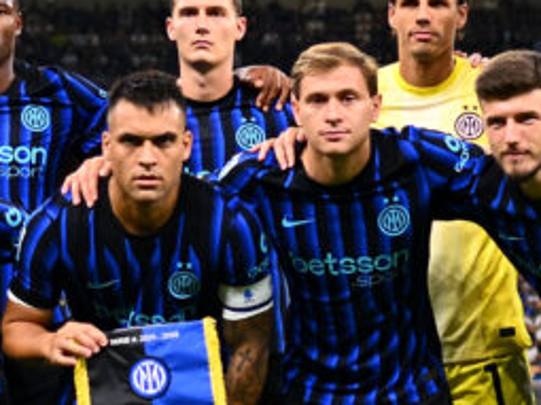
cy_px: 256
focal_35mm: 135
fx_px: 2109
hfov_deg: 14.5
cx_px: 91
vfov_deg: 11.0
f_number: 1.8
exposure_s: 1/640
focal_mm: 35
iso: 450
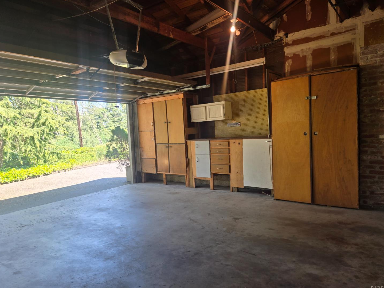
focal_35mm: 24
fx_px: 266
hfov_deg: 71.6
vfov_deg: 56.8
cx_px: 192
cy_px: 148
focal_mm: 5.4
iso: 40
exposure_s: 1/120
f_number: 1.8
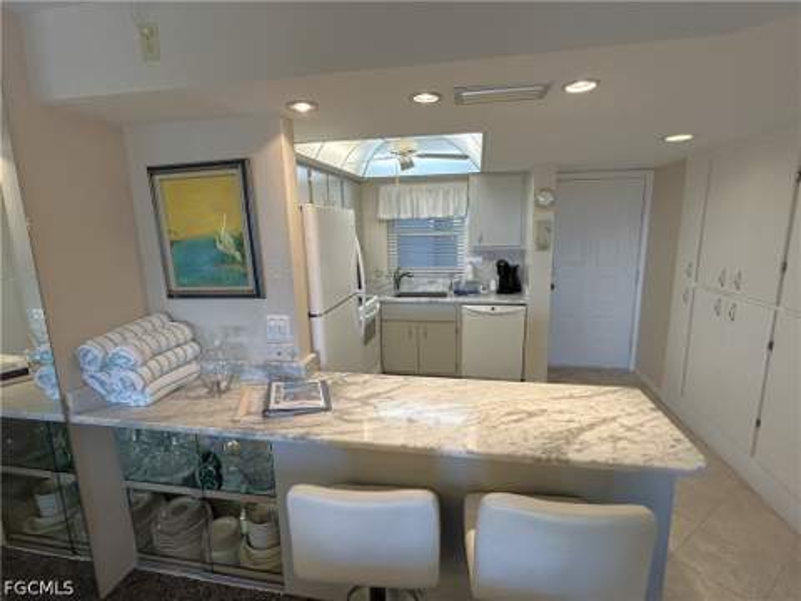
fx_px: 393
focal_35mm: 17
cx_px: 400
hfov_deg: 91.0
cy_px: 300
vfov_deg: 74.7
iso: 125
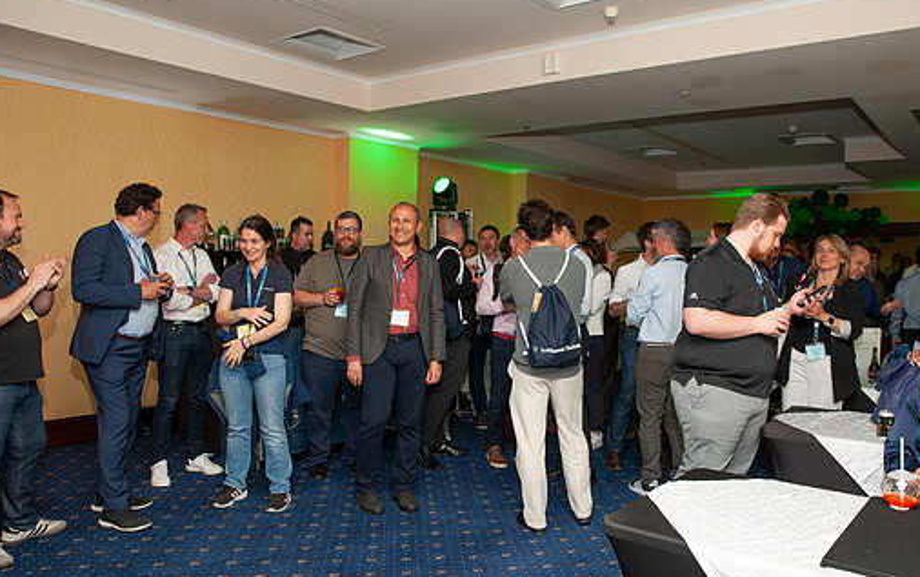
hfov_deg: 66.3
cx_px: 505
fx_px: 703
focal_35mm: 28
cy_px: 280
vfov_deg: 44.6
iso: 400
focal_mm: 24
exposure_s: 1/160
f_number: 5
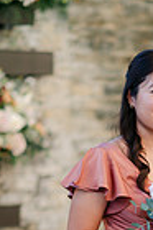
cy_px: 281
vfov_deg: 7.5
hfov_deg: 5.0
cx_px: 154
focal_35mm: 274
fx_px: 1751
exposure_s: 1/1250
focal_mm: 85
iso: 100
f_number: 1.8
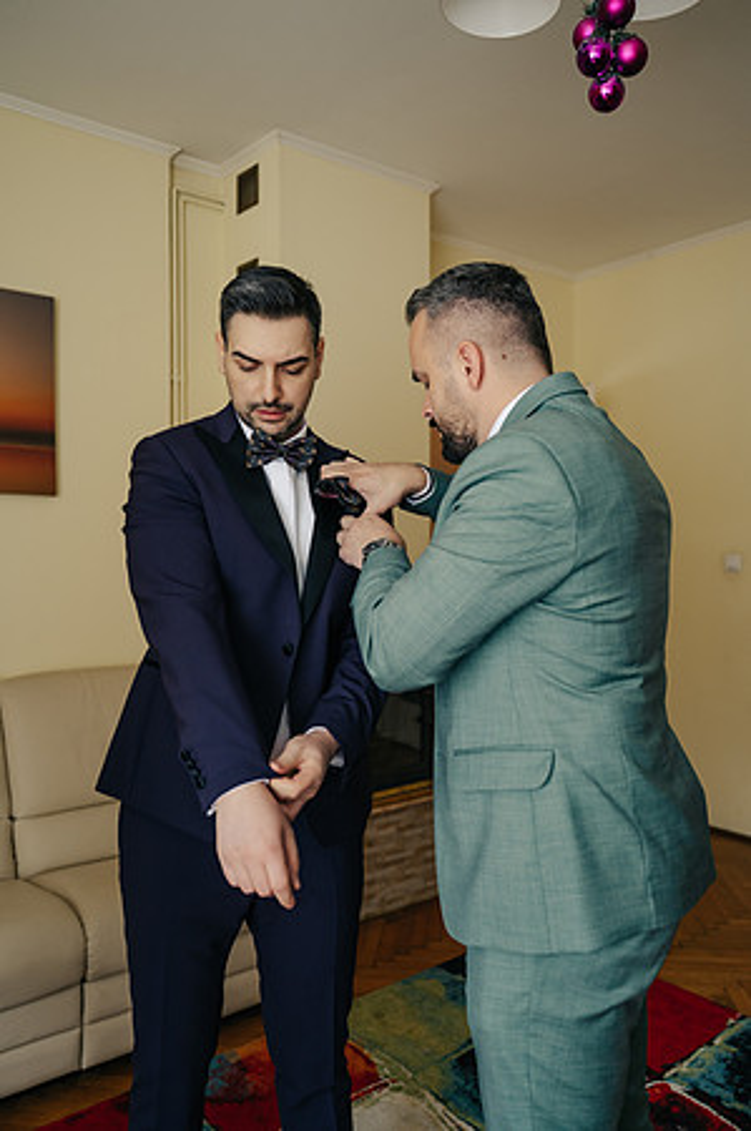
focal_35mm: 28
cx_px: 376
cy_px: 566
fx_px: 894
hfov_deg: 45.6
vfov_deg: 64.6
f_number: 2.8
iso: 800
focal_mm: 28.5
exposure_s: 1/125
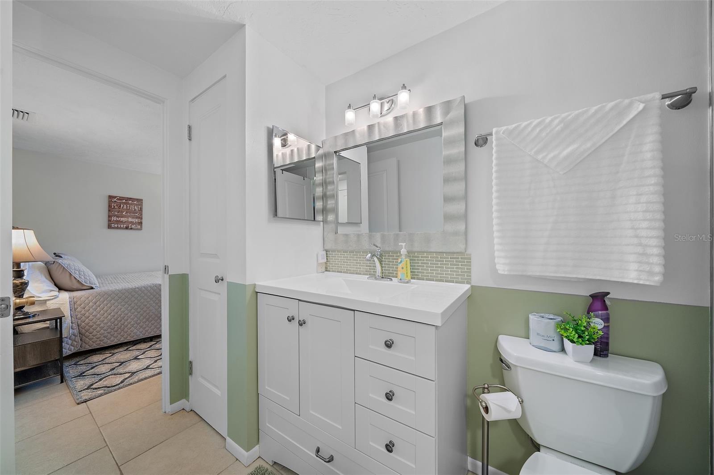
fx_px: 238
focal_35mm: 12
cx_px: 357
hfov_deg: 112.6
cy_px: 238
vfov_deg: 90.0
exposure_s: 1/15
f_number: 8
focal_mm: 12
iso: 400
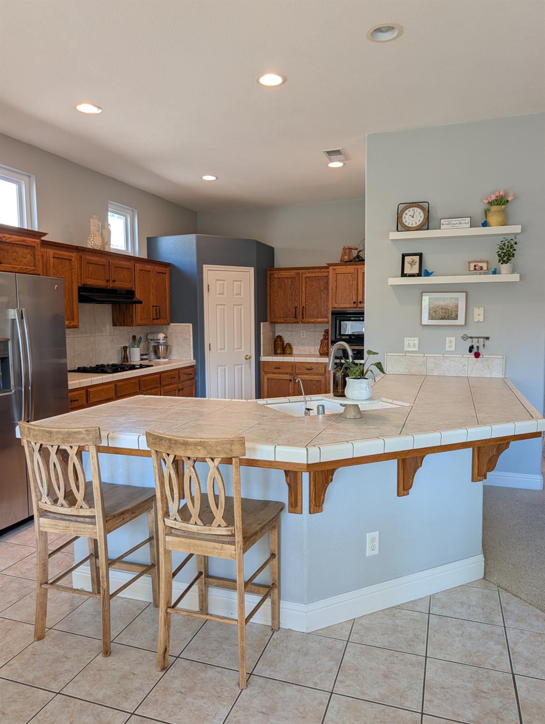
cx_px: 272
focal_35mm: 24
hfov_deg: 56.9
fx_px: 502
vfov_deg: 71.5
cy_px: 362
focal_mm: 6.9
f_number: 1.68
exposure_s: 1/30
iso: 31
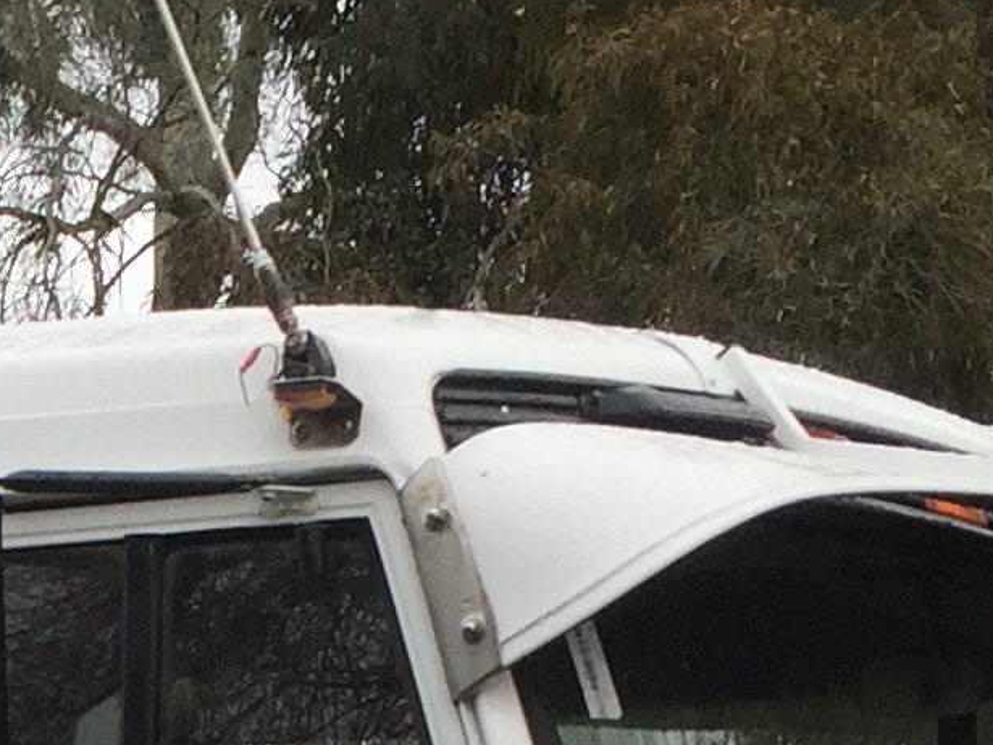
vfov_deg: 9.1
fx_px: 4417
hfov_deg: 12.2
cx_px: -534
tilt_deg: -0.8
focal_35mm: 154
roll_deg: -2.8
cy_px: 1446
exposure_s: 1/760
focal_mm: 4.15
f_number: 2.2
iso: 32
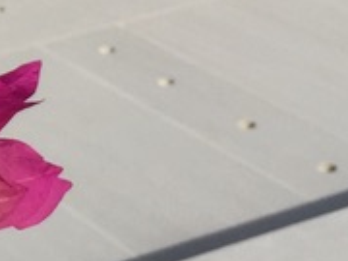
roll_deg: +2.6
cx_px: -222
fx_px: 1659
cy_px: -131
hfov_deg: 11.3
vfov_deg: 8.8
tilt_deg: -15.6
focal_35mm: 165
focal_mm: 4.15
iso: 32
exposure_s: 1/3597
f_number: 2.2
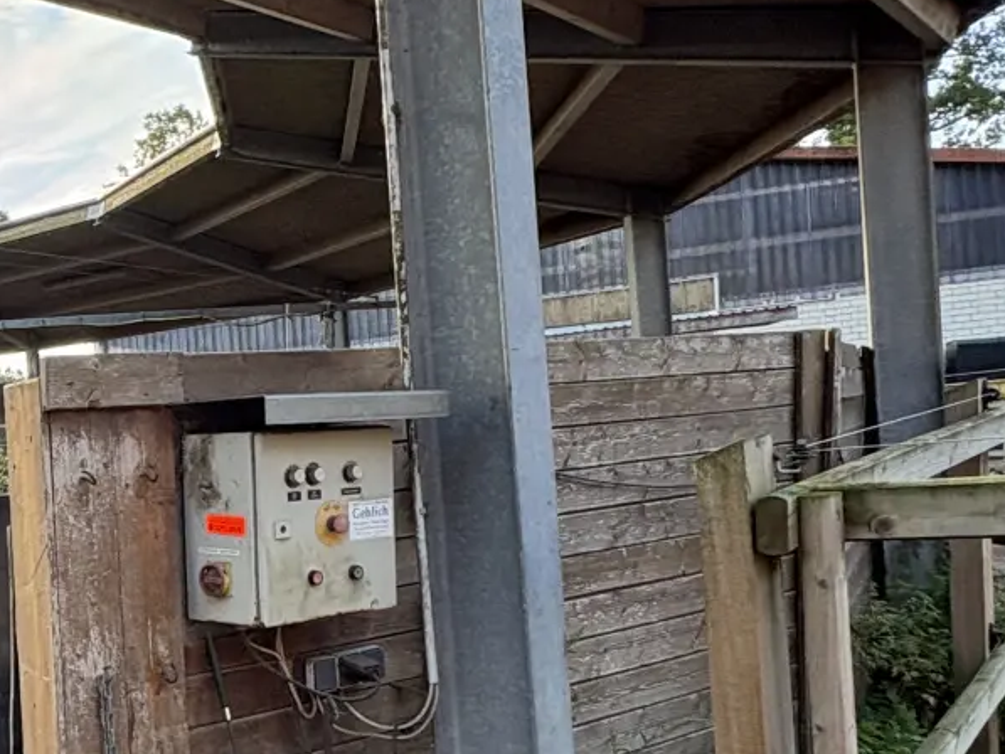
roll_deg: +5.3
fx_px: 1307
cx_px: -116
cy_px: 520
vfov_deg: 31.9
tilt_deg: -1.0
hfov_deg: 35.5
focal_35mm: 45
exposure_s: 1/242
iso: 64
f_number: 2.2
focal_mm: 2.22
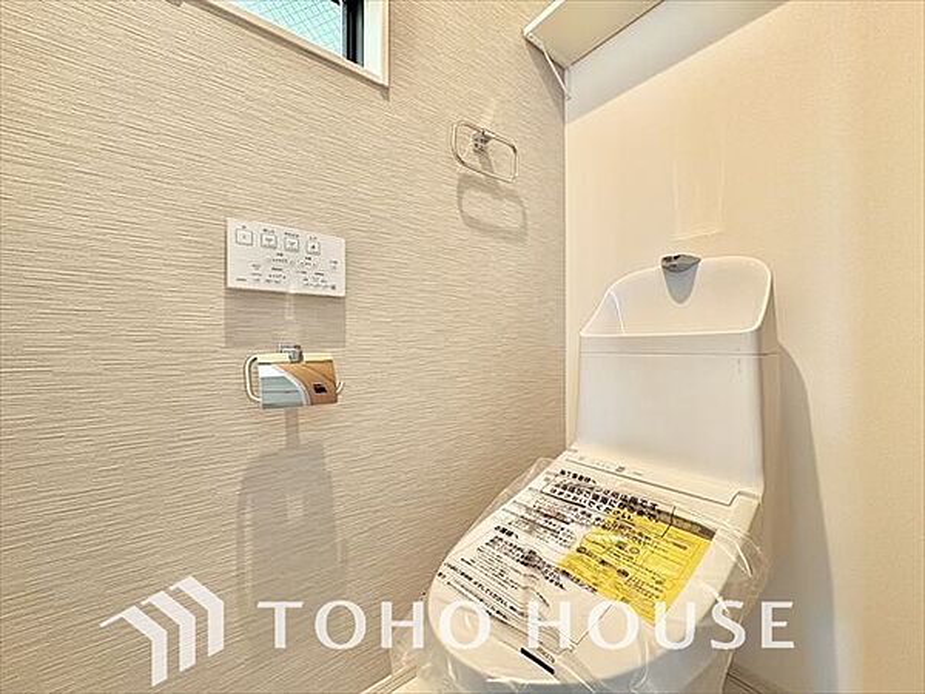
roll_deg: +1.4
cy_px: 347
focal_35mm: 14
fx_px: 374
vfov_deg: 85.7
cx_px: 462
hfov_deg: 102.1
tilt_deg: +0.3
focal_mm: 2.22
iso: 200
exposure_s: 1/50
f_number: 2.2
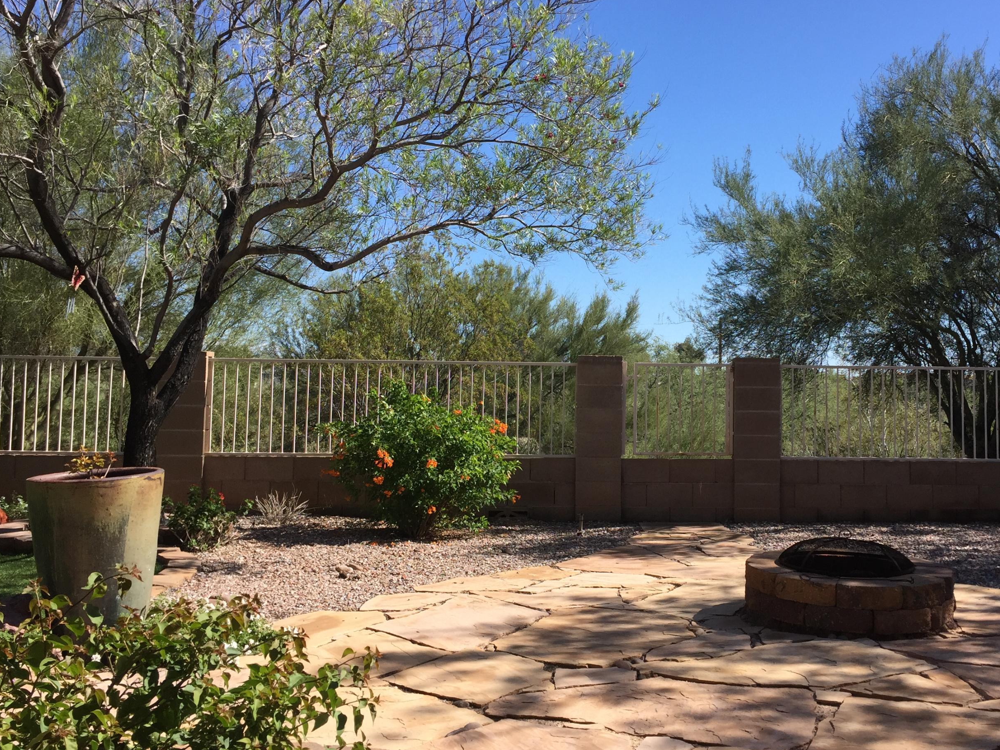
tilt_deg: +2.4
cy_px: 337
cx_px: 610
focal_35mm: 36
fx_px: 1040
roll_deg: -0.7
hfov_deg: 50.9
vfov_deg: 39.6
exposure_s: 1/1412
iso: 32
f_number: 2.2
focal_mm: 4.15
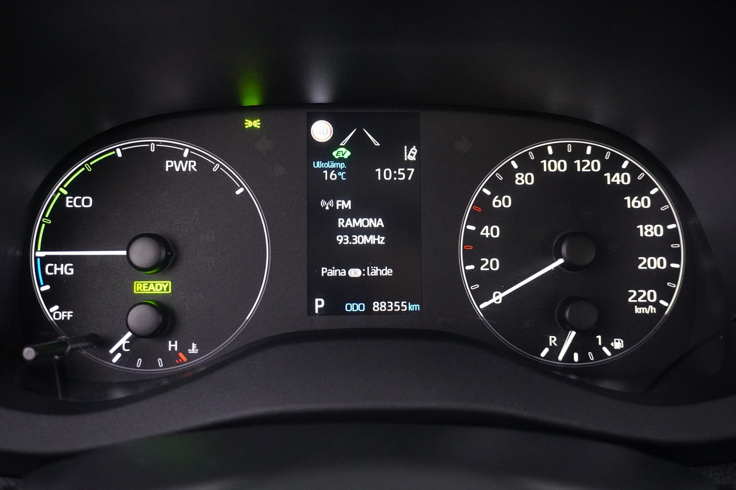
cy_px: 245
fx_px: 705
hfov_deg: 55.1
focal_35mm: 34
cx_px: 368
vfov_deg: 38.4
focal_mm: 23
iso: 6400
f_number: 4.5
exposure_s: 1/20
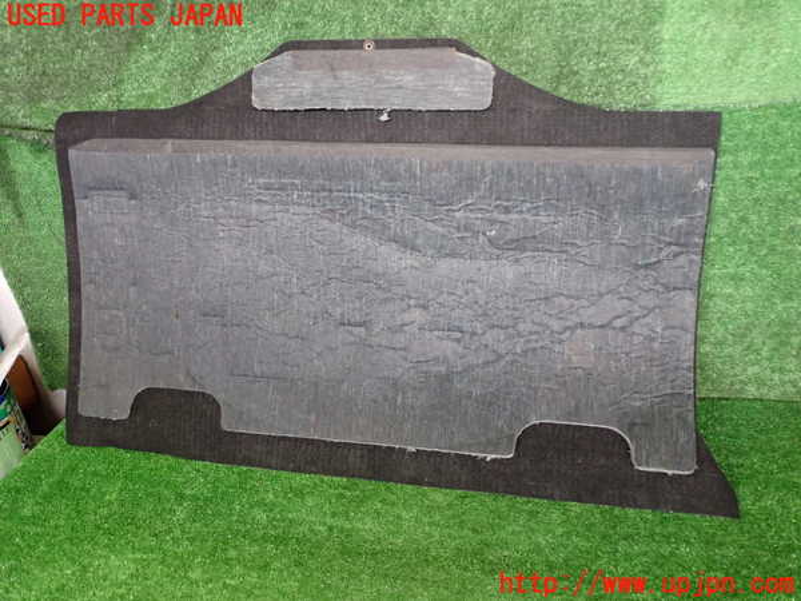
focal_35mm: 30
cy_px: 300
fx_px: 694
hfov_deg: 60.0
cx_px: 400
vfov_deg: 46.8
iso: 400
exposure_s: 1/30
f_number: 2.3
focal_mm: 5.4
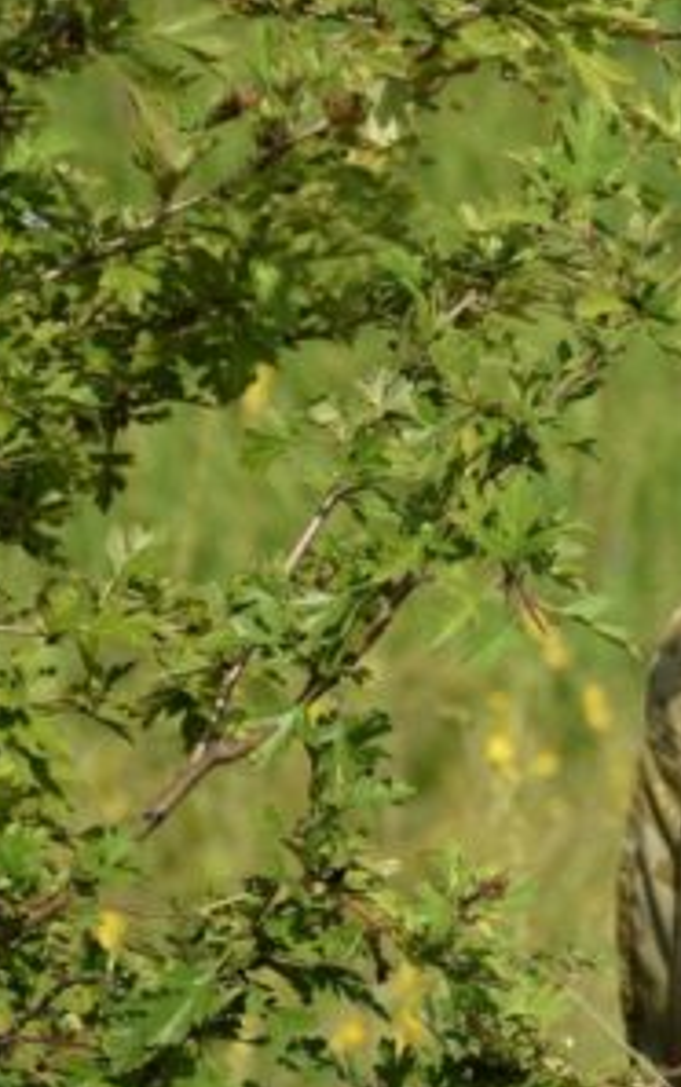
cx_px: 1710
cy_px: 536
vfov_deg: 5.3
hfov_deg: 3.3
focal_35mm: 395
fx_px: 11705
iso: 100
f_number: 5.6
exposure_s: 1/500
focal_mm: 75
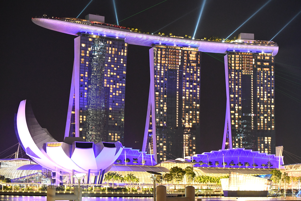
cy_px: 100
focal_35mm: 70
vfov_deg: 19.4
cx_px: 150
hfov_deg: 28.8
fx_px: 585
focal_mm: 70
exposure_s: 1/13
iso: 11400
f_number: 4.5
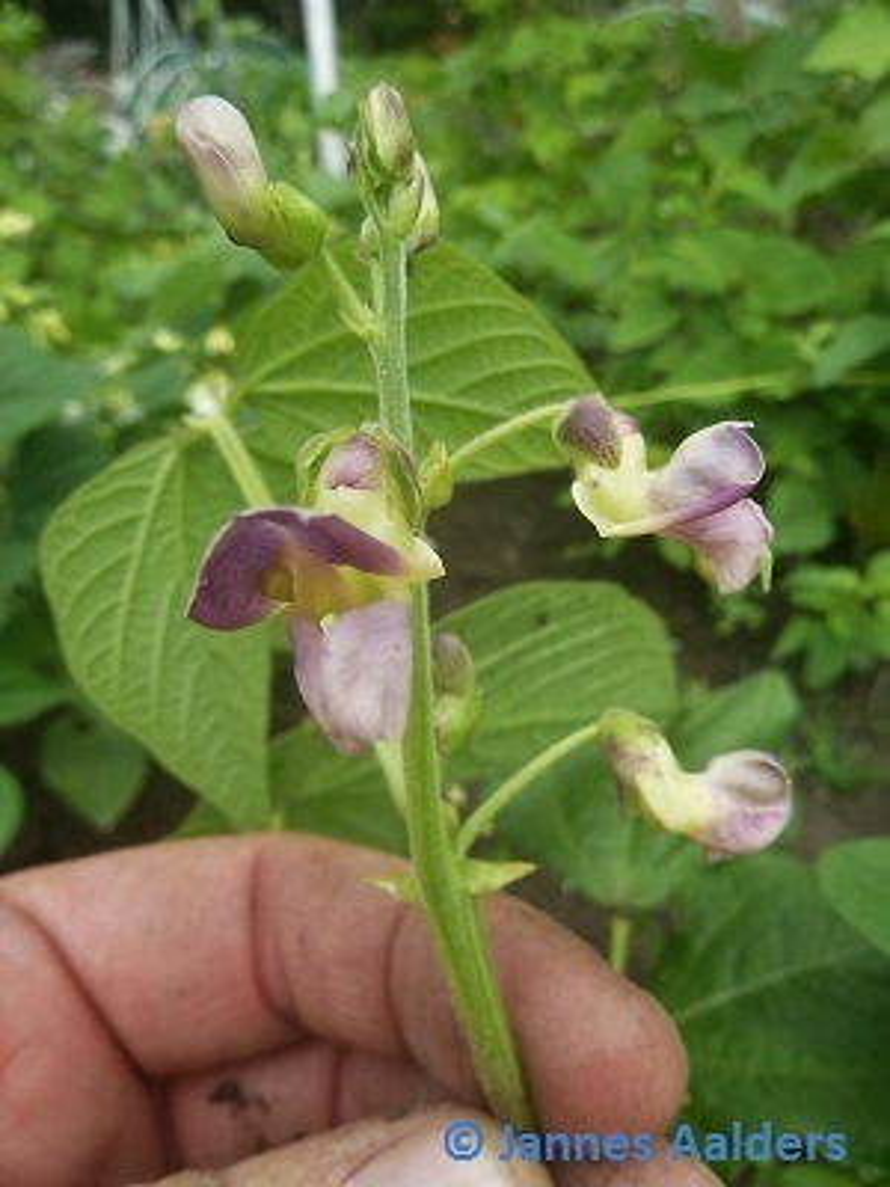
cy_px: 594
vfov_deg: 69.4
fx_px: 857
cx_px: 445
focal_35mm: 25
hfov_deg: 54.9
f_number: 4
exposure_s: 1/250
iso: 80
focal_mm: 4.1
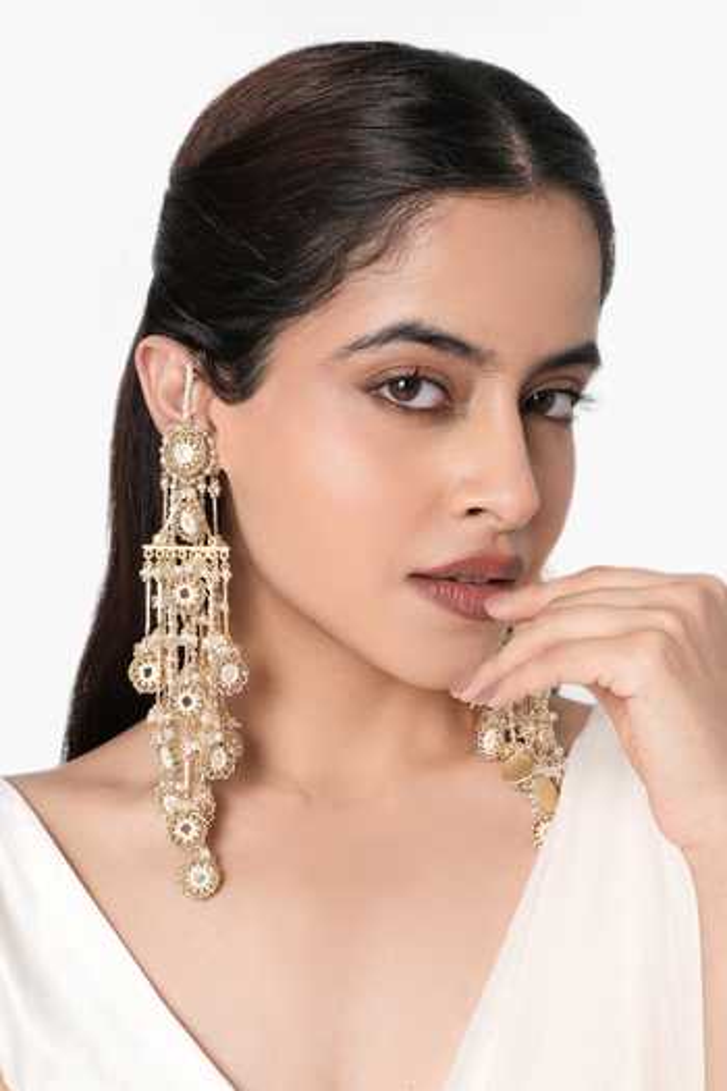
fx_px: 1060
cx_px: 364
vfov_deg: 54.4
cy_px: 546
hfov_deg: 37.9
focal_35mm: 35
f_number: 9.5
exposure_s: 1/125
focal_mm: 35
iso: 125
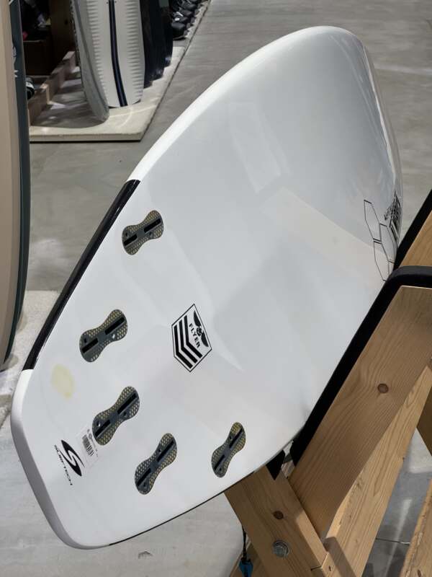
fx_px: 1281
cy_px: 288
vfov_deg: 25.3
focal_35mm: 77
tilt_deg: -23.1
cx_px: 216
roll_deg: +2.7
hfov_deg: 19.1
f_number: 2.8
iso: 100
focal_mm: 9
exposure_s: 1/100
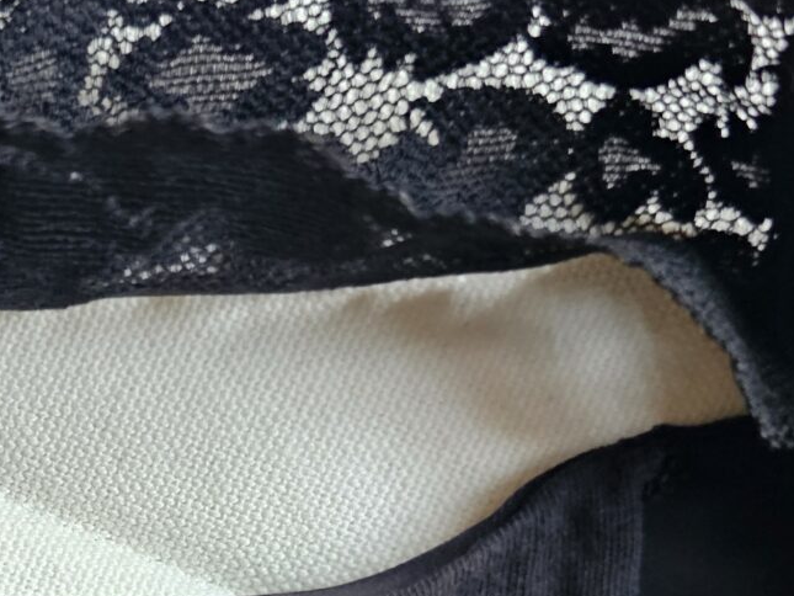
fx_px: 1675
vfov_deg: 18.5
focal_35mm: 73
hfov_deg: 25.7
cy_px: 821
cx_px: 53
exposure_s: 1/25.5
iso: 800
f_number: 1.7
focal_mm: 6.3
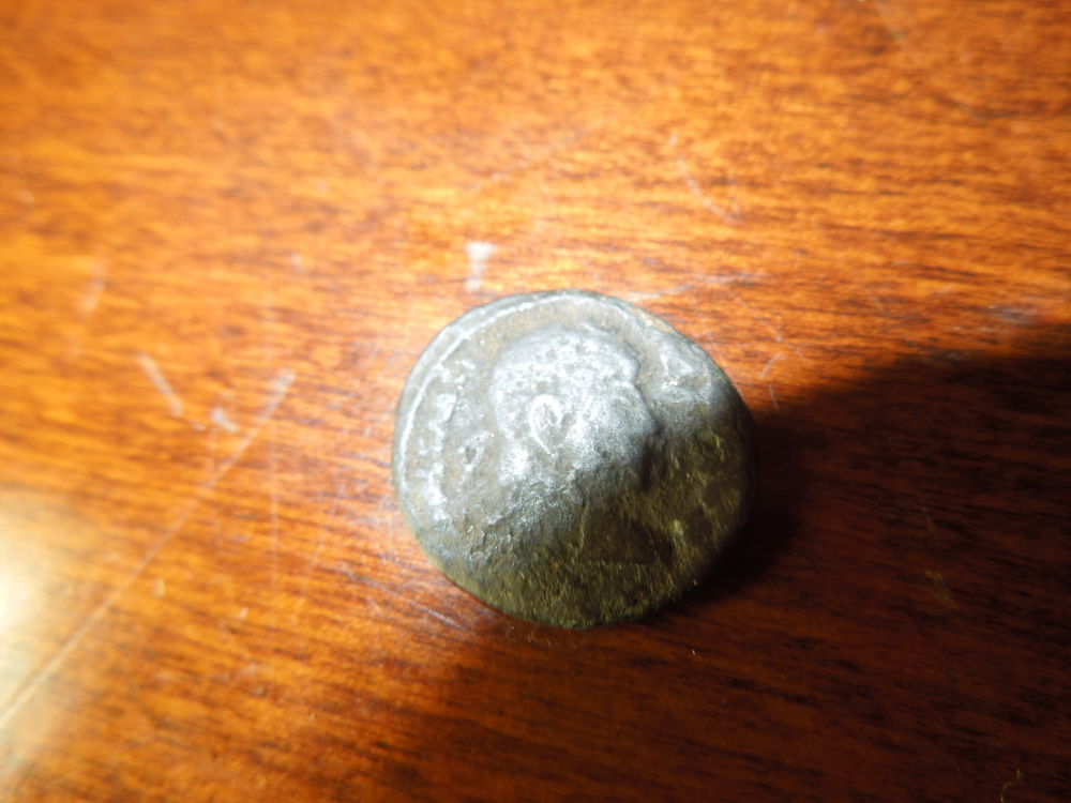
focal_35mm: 25
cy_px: 402
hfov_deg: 69.4
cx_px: 536
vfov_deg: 54.9
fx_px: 773
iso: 100
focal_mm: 4.5
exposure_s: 1/30
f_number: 3.3
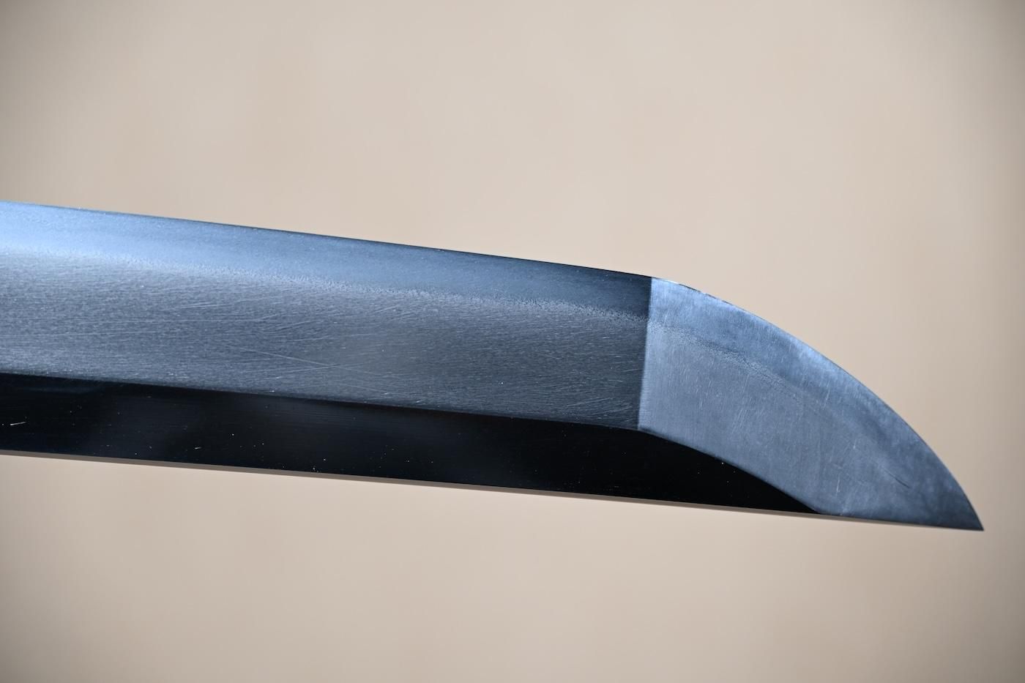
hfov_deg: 14.3
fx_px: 4099
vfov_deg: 9.5
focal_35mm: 144
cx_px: 512
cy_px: 342
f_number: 5.6
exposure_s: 1
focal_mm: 96
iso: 100
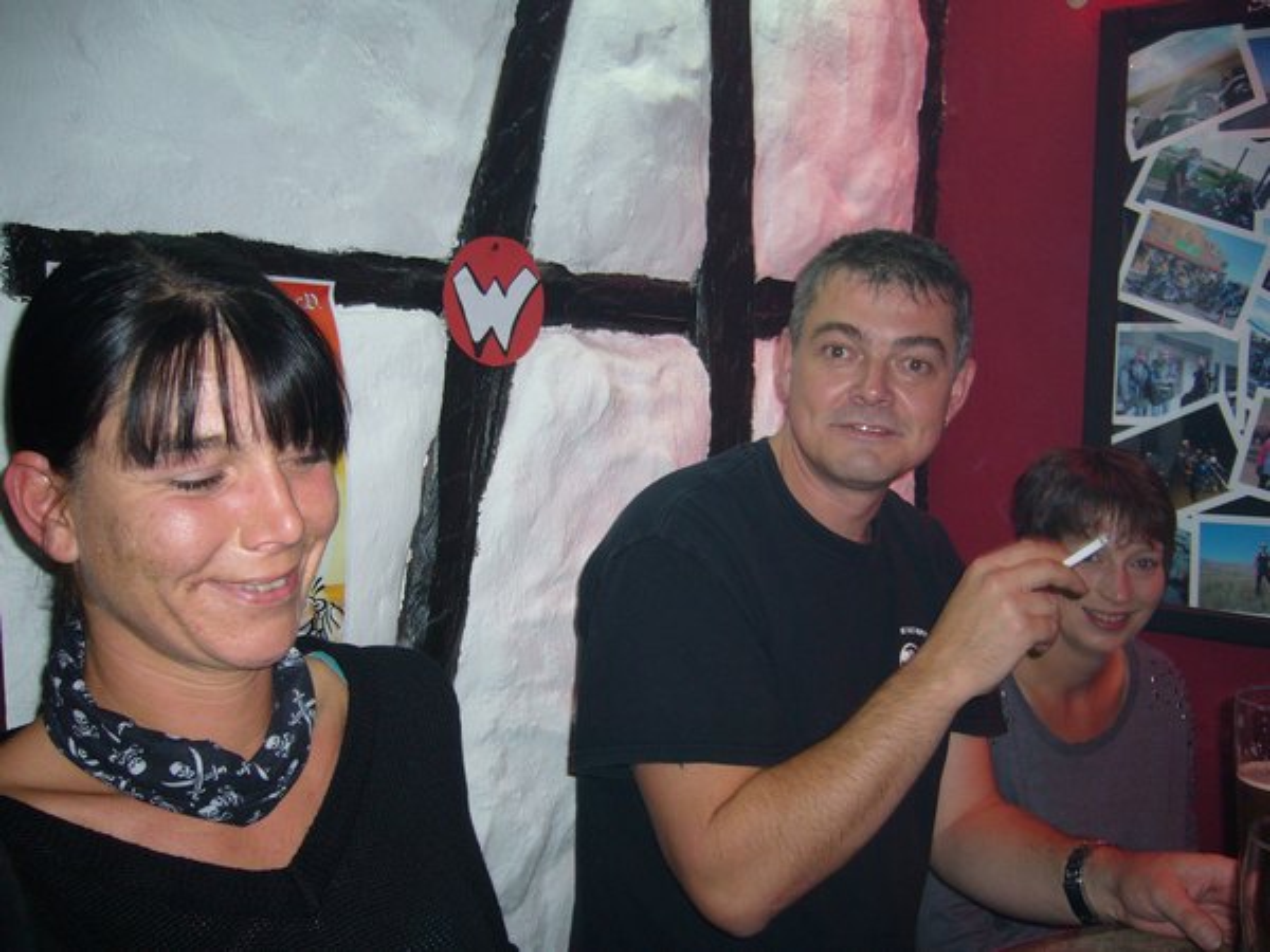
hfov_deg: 52.6
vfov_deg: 40.7
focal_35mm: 35
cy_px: 476
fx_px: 1284
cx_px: 635
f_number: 2.8
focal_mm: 5.8
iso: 100
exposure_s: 1/30
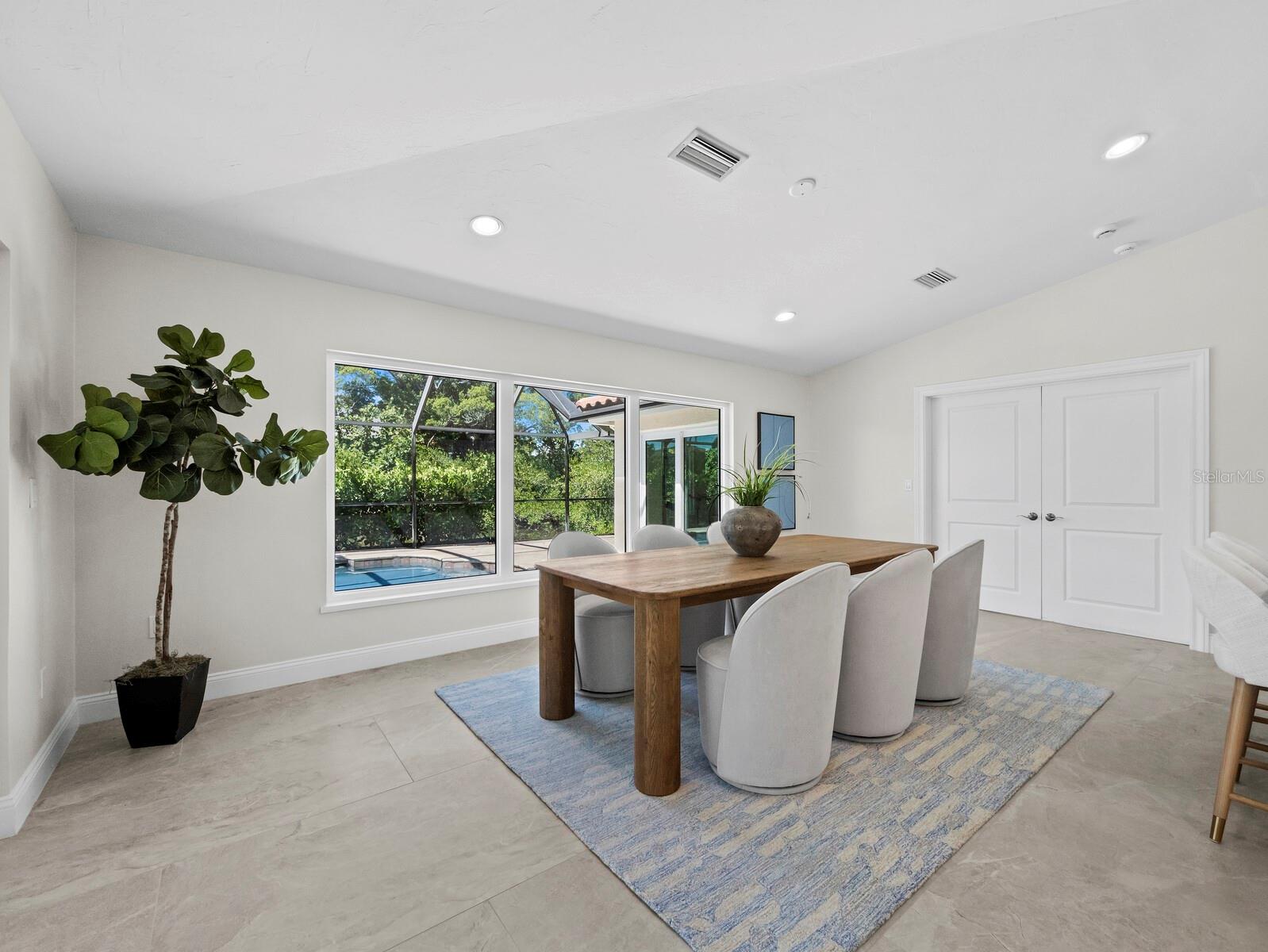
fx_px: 513
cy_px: 476
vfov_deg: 85.7
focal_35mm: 14
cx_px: 634
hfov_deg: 102.0
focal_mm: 7
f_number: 9
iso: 1250
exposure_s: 1/40
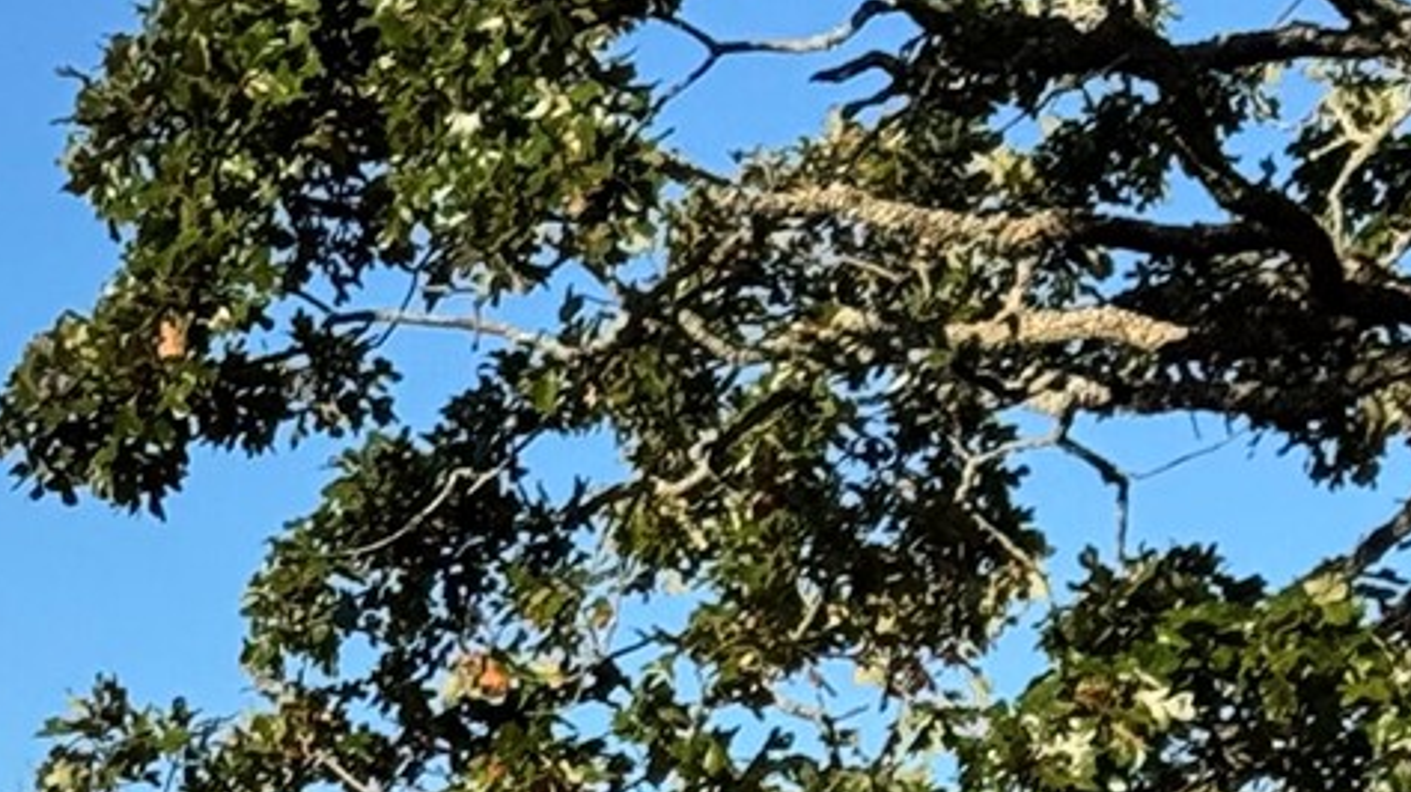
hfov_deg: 9.8
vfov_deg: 5.6
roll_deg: -1.1
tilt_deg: +3.1
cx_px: -953
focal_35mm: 212
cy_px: 1641
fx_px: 7927
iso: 64
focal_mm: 6.76
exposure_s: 1/3817
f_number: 1.78
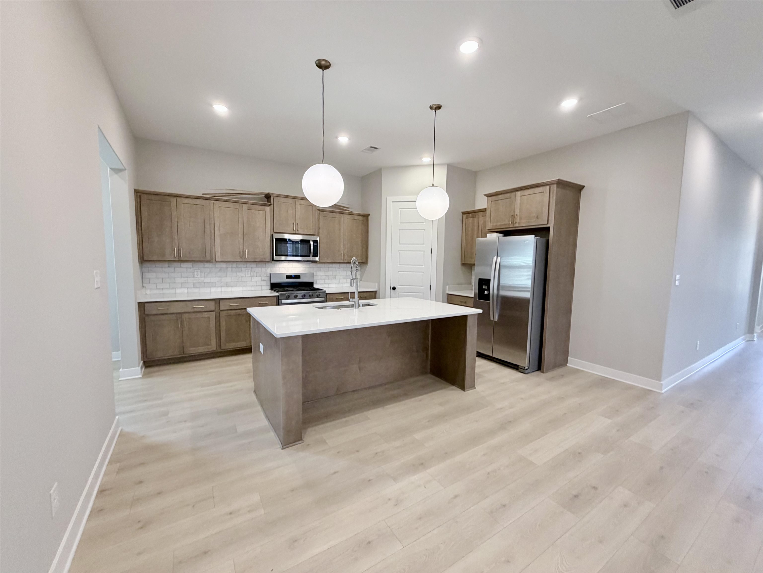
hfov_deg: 102.1
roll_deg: -0.8
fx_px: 309
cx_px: 382
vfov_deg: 85.7
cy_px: 286
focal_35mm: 14
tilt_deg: -5.6
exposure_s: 1/120
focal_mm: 2.22
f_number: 2.2
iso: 320
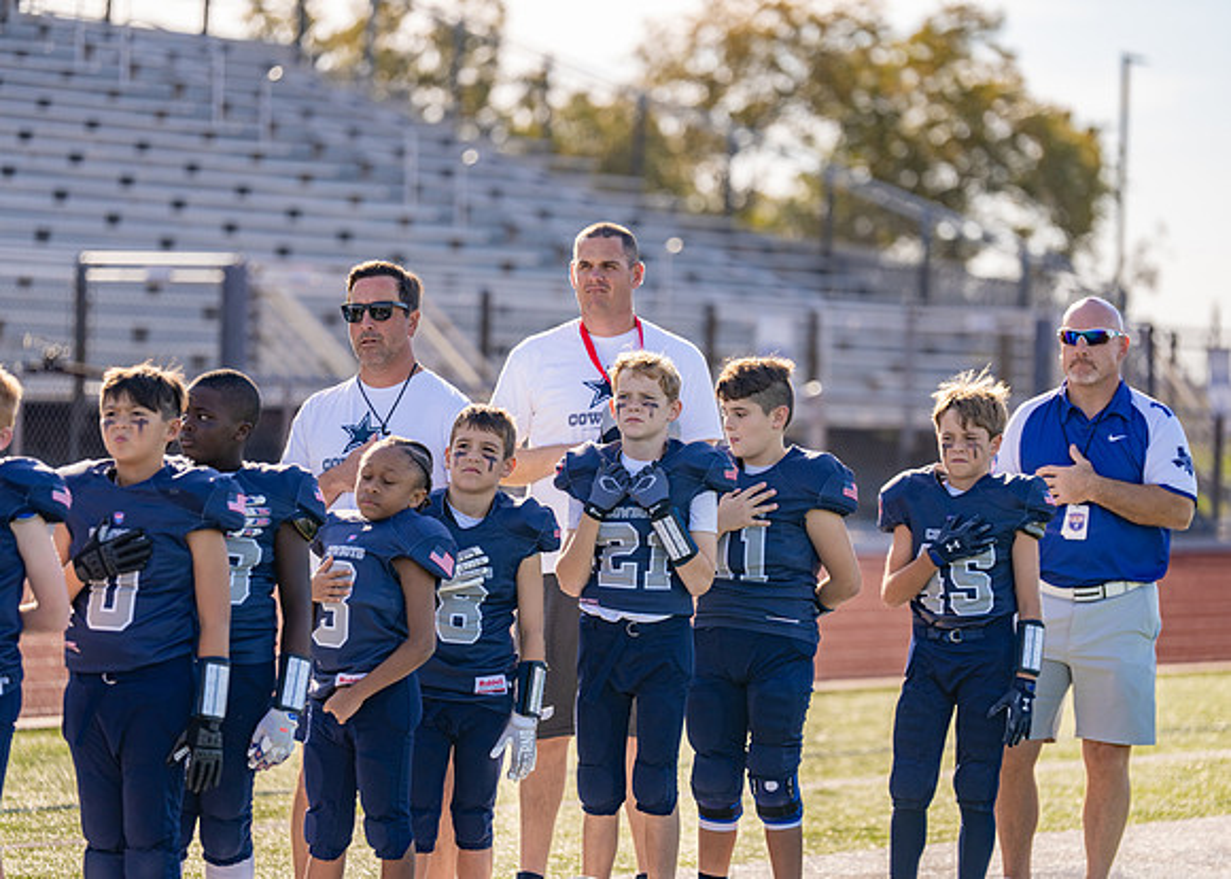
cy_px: 440
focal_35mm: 154
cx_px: 616
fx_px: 5384
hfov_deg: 13.0
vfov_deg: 9.3
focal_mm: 147
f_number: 2.8
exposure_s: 1/1250
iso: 100
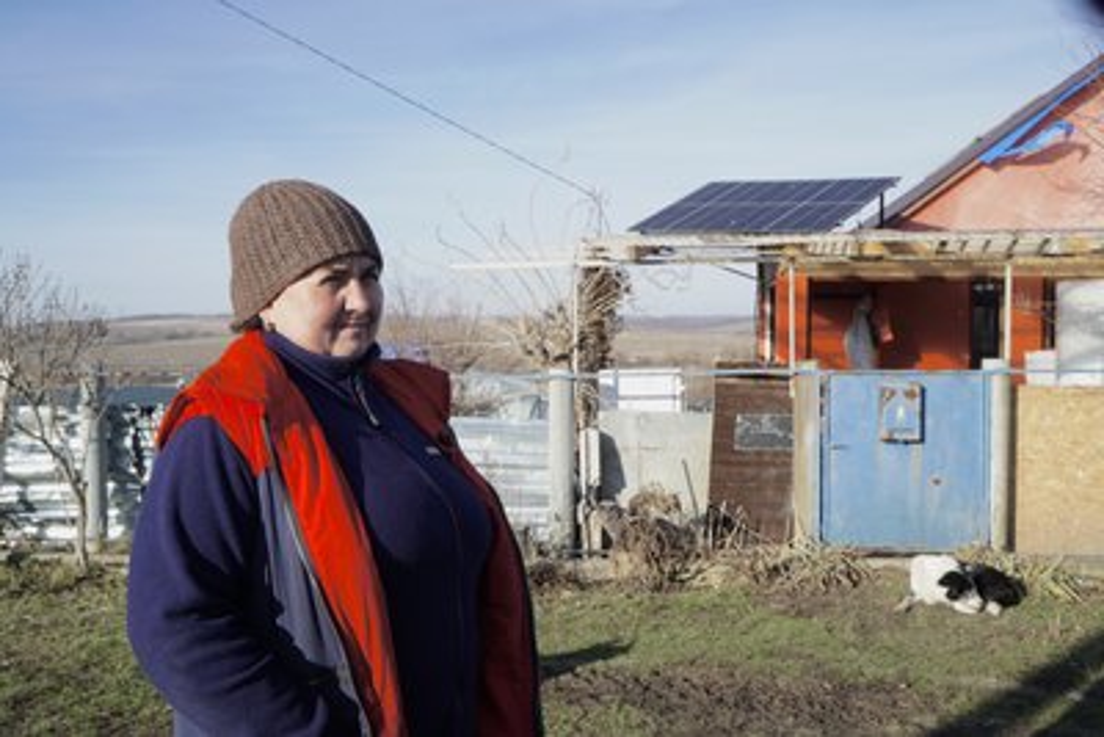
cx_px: 552
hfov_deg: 57.2
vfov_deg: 40.0
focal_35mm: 33
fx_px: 1012
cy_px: 368
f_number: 13
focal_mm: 33
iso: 400
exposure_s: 1/250
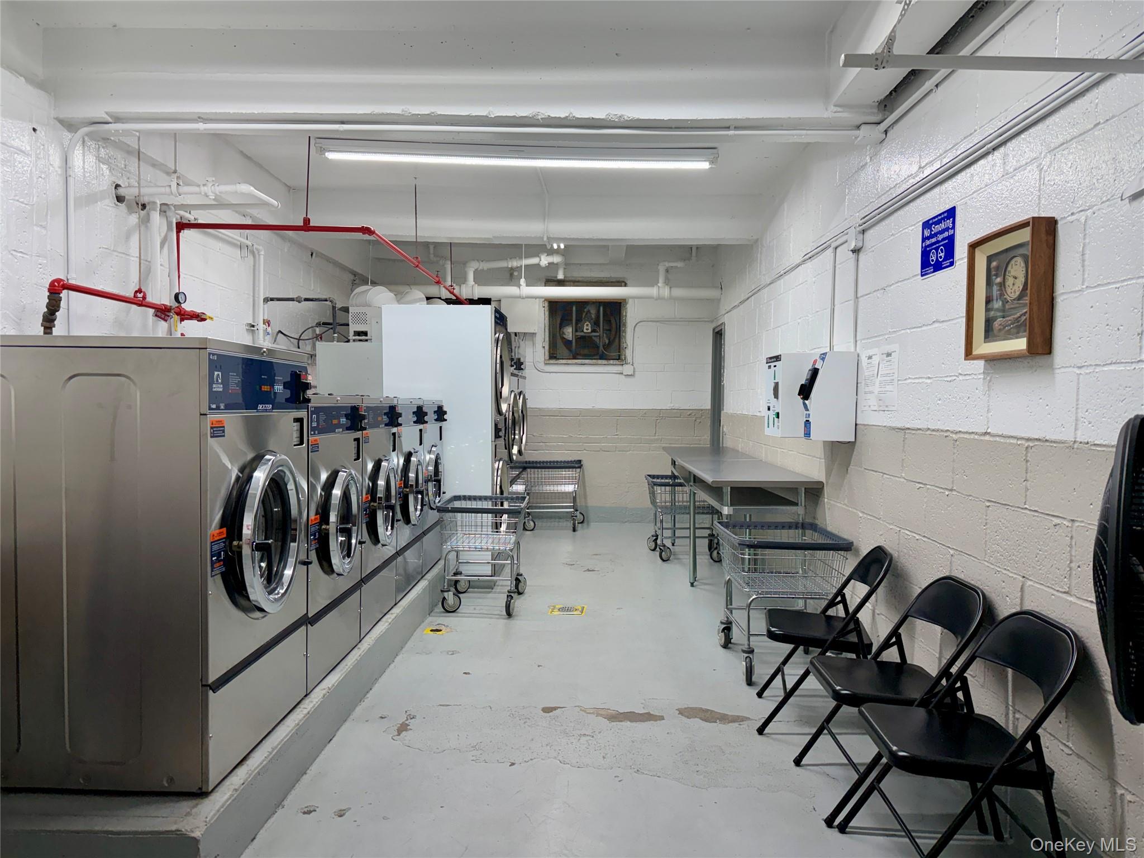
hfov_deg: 71.6
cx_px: 572
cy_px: 429
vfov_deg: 56.8
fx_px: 793
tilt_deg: -1.8
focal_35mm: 24
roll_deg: -0.2
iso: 100
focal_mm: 6.76
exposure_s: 1/224
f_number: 1.78
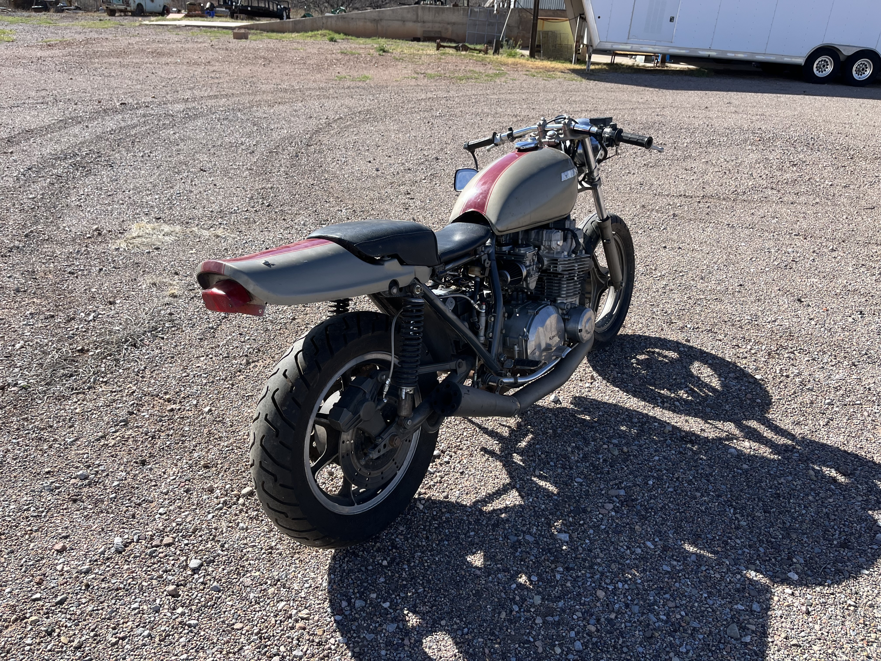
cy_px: 330
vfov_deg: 53.1
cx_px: 440
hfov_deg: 67.3
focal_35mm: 26
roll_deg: -3.9
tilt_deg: -26.6
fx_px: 662
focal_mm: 5.1
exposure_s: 1/2062
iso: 50
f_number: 1.6
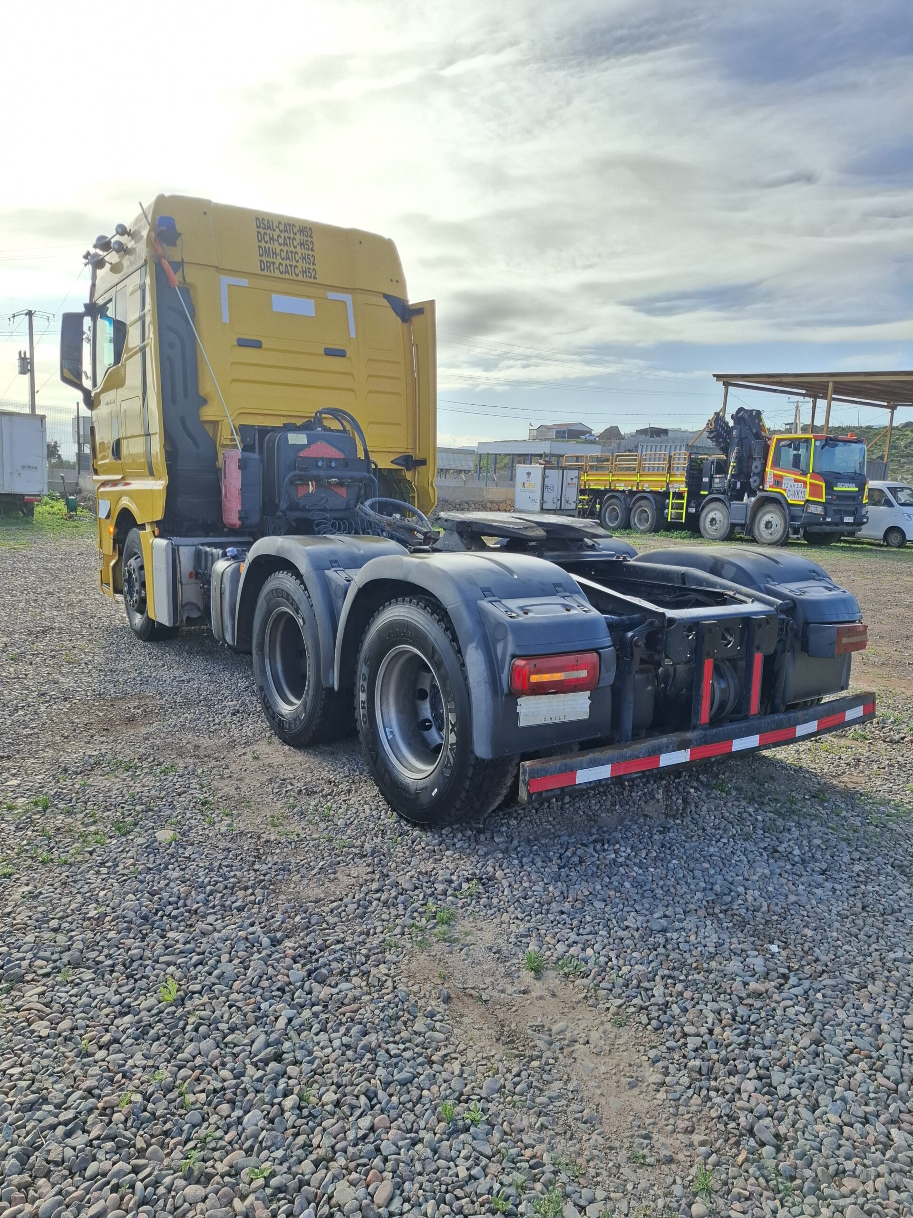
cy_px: 609
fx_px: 809
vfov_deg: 73.9
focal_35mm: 23
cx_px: 456
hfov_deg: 58.9
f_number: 1.8
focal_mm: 5.54
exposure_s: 1/601
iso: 50
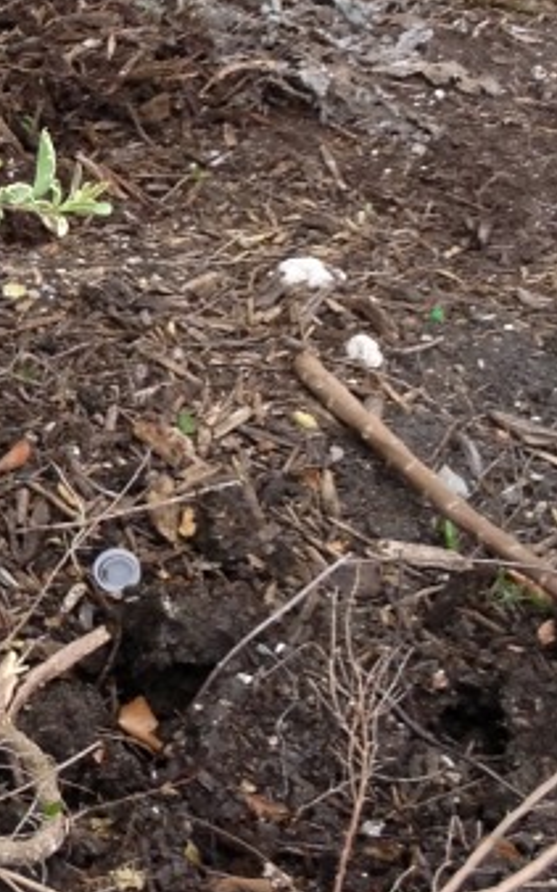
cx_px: -610
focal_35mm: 150
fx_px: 3646
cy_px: 400
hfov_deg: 8.3
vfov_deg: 13.9
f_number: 2.4
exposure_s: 1/284
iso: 50
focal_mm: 4.28
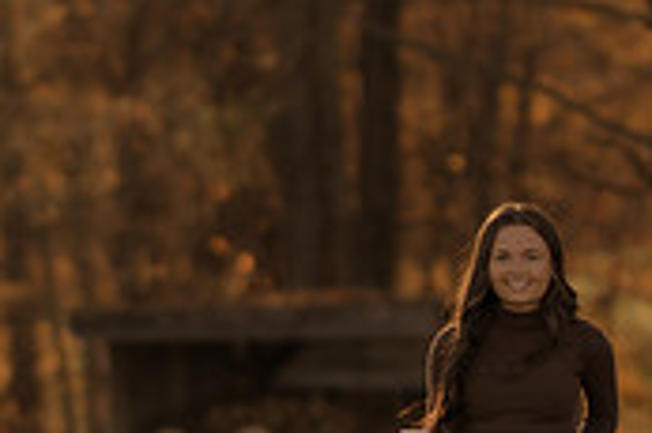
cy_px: 537
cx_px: 161
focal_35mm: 319
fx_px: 5772
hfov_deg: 6.5
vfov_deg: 4.3
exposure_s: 1/1000
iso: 200
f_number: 1.4
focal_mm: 85
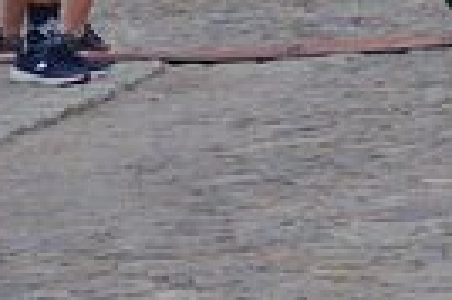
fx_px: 7004
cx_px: 523
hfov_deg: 3.7
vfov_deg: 2.5
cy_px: -98
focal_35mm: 558
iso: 200
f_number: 7.1
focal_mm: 125
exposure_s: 1/200
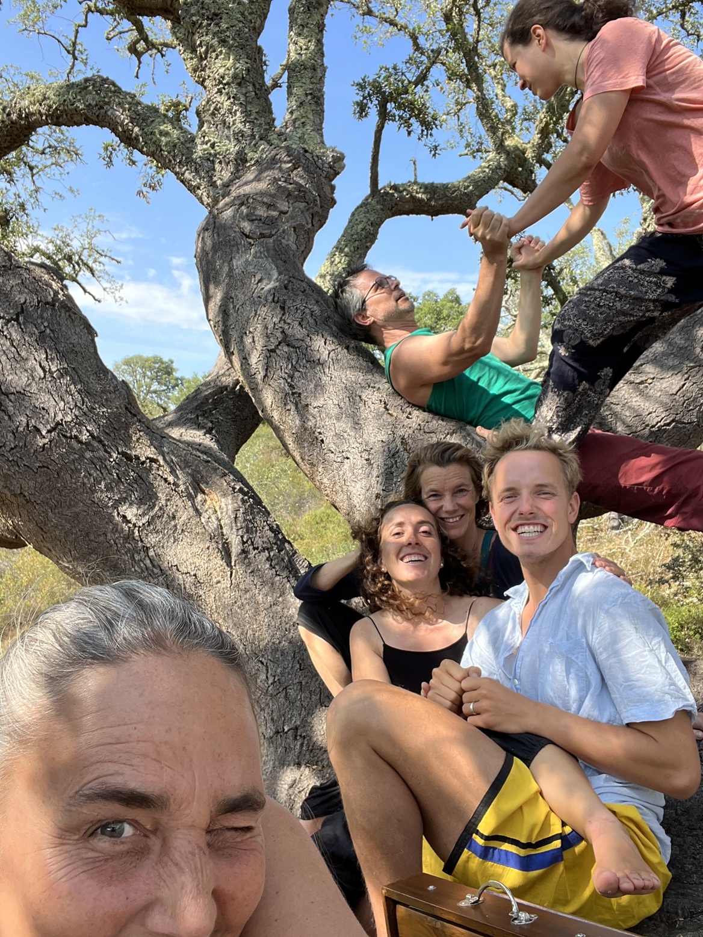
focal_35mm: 30
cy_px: 468
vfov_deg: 60.0
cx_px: 352
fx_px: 812
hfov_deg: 46.8
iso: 32
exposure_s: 1/227
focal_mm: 2.71
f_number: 2.2
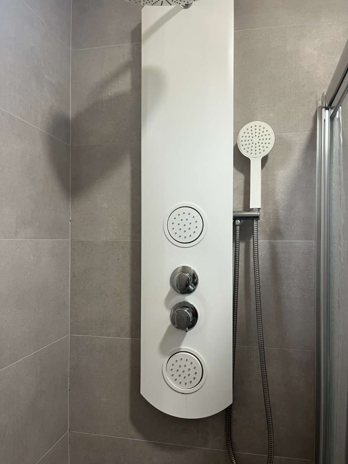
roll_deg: -0.4
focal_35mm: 26
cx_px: 174
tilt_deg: +0.8
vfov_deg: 67.3
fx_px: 349
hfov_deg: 53.1
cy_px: 232
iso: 100
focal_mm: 5.1
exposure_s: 1/50
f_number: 1.6
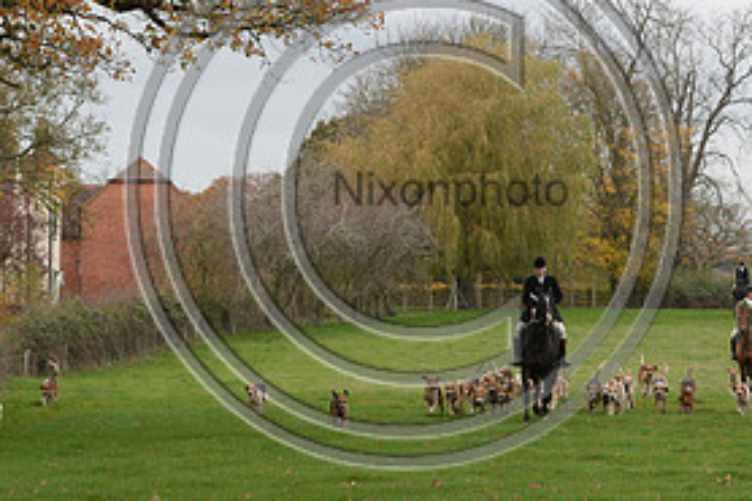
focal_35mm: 198
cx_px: 373
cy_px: 154
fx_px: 4133
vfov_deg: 6.9
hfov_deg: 10.4
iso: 1250
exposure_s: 1/1000
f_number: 4
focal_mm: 95
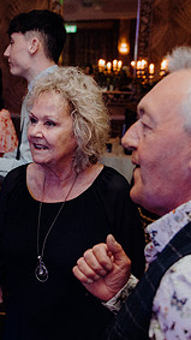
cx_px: -28
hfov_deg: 16.0
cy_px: 210
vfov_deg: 28.9
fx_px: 658
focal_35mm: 73
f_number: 3.5
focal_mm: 34
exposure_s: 1/160
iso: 2500
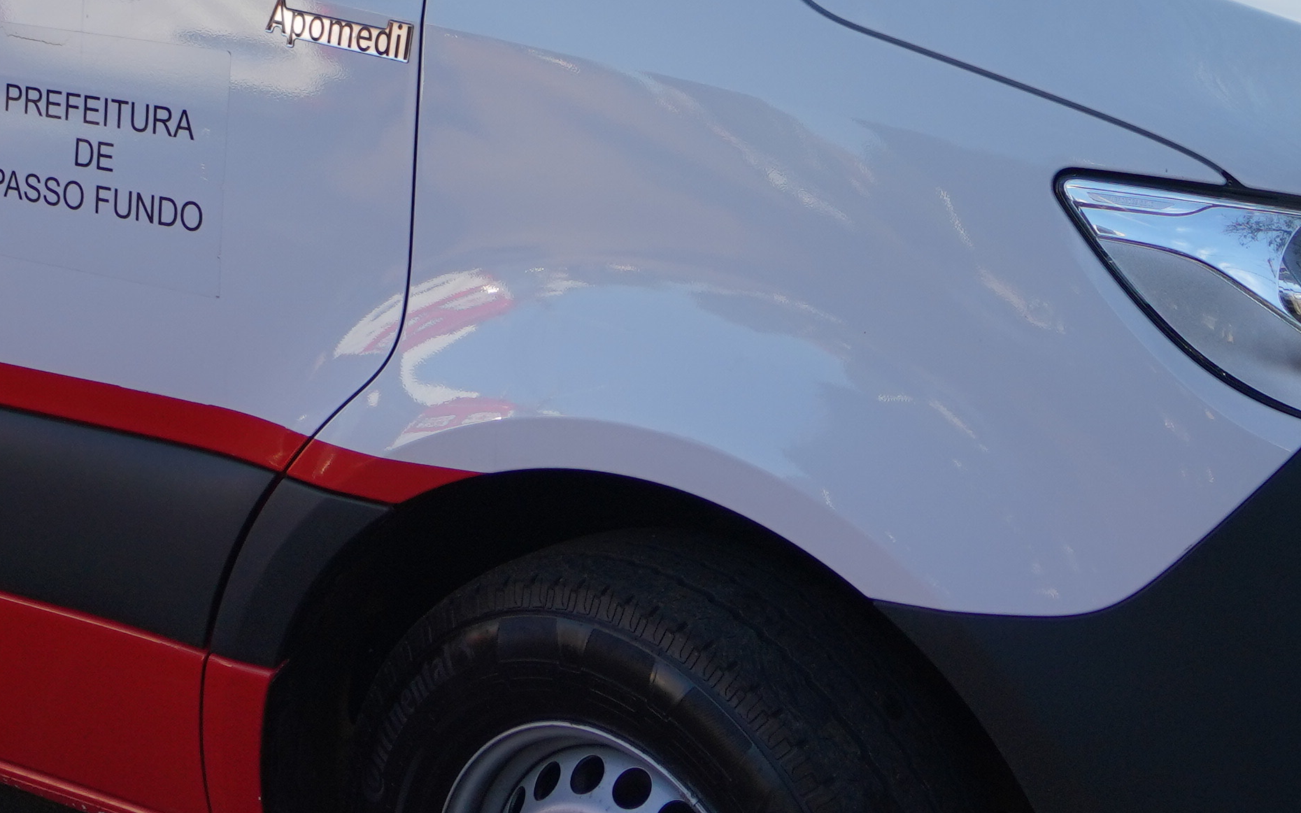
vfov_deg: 20.6
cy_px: 2
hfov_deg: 33.5
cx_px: 647
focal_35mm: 61
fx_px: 2163
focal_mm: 14
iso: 250
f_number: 2.8
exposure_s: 1/1600
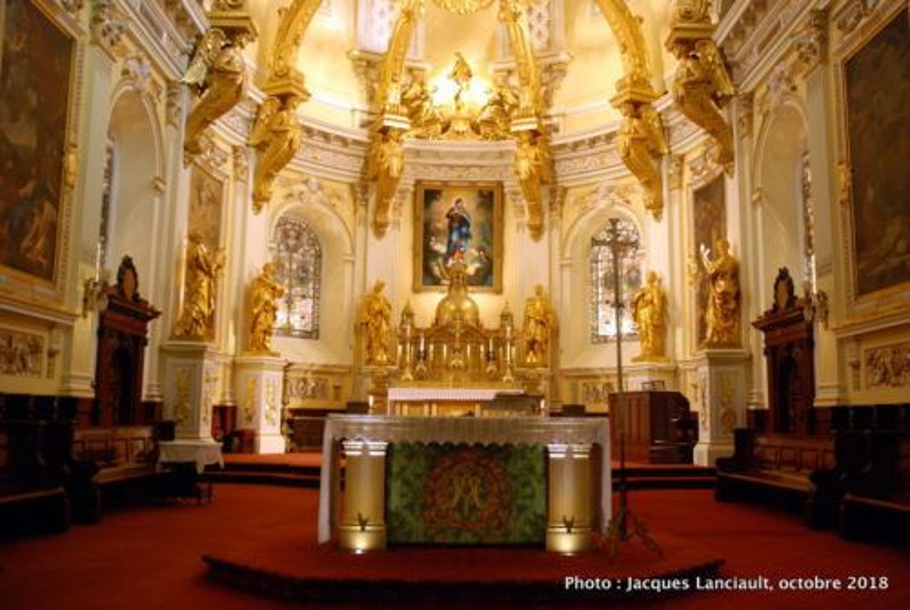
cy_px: 305
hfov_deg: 57.2
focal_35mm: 33
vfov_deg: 40.1
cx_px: 455
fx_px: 835
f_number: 3.8
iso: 800
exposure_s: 1/20
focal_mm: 22
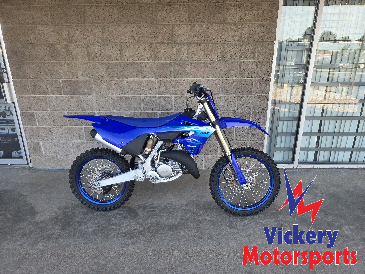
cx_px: 182
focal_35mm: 23
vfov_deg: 58.9
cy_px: 137
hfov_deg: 73.9
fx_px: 243
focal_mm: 5.4
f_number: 1.8
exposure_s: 1/180
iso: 40
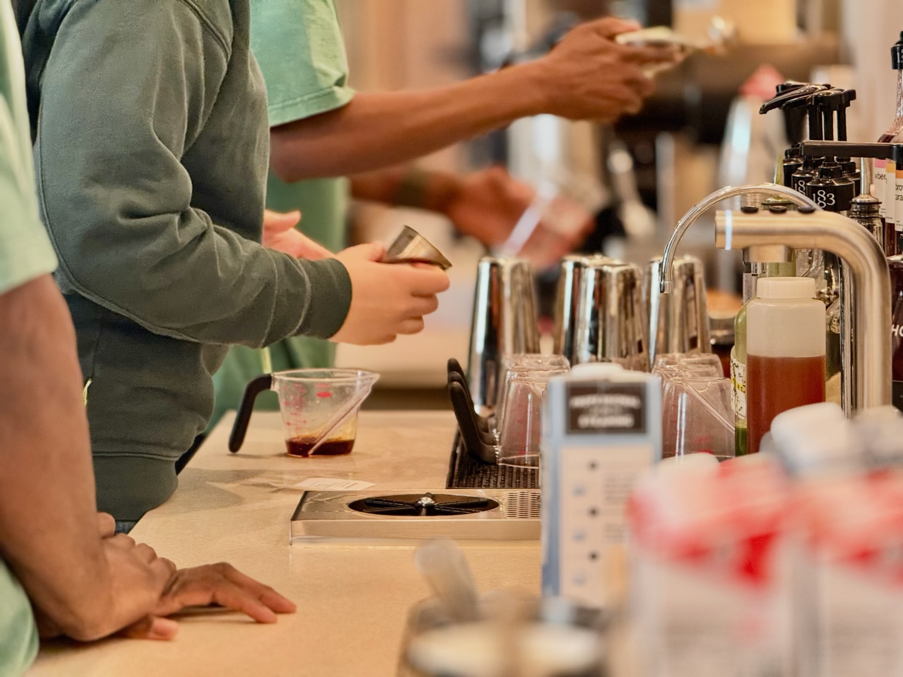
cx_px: 452
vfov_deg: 12.3
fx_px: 3130
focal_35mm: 120
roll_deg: +0.3
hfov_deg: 16.4
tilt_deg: -5.6
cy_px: 338
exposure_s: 1/60
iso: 320
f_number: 2.8
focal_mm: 15.66
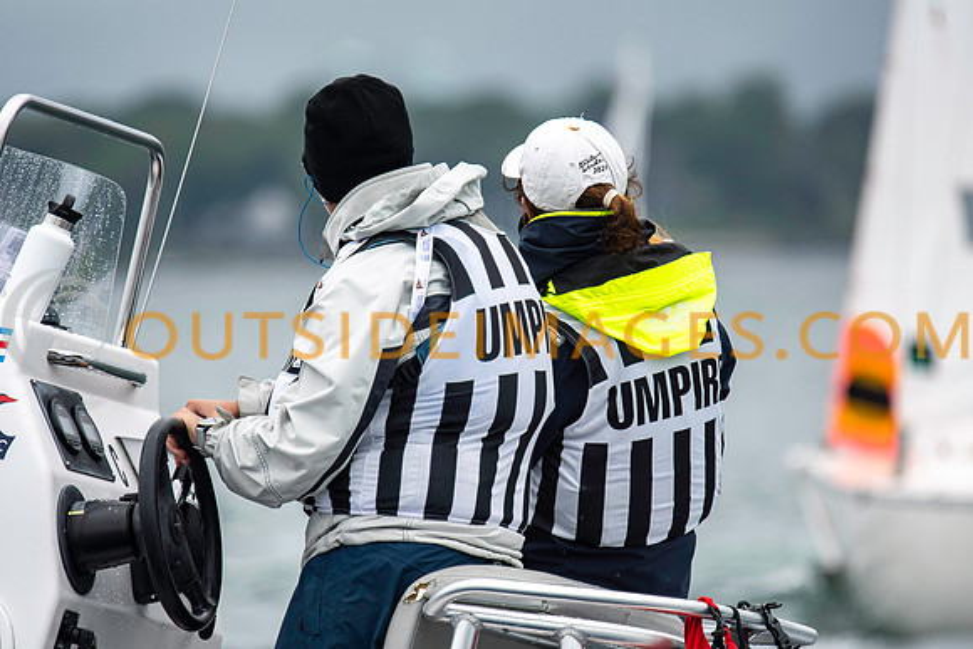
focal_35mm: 450
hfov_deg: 4.6
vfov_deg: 3.1
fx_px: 12165
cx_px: 486
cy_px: 324
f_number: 4
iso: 250
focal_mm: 300
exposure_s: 1/2500
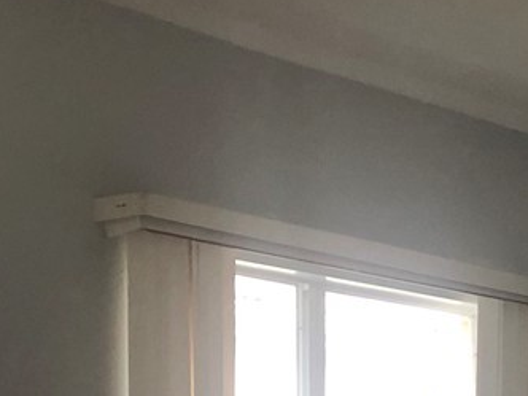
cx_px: 417
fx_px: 2059
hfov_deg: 14.5
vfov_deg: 9.9
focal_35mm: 135
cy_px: 881
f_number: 1.8
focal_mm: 4
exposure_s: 1/30
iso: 40
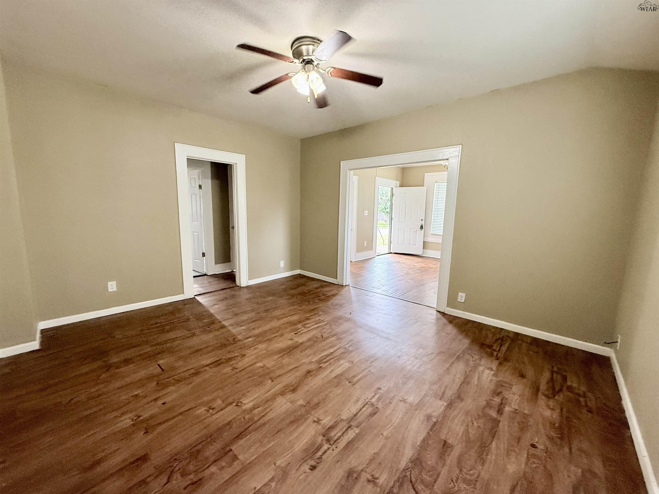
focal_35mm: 14
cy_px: 247
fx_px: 267
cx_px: 330
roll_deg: -1.5
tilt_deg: -8.4
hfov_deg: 102.1
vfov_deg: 85.7
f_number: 2.2
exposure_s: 1/60
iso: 400
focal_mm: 2.22
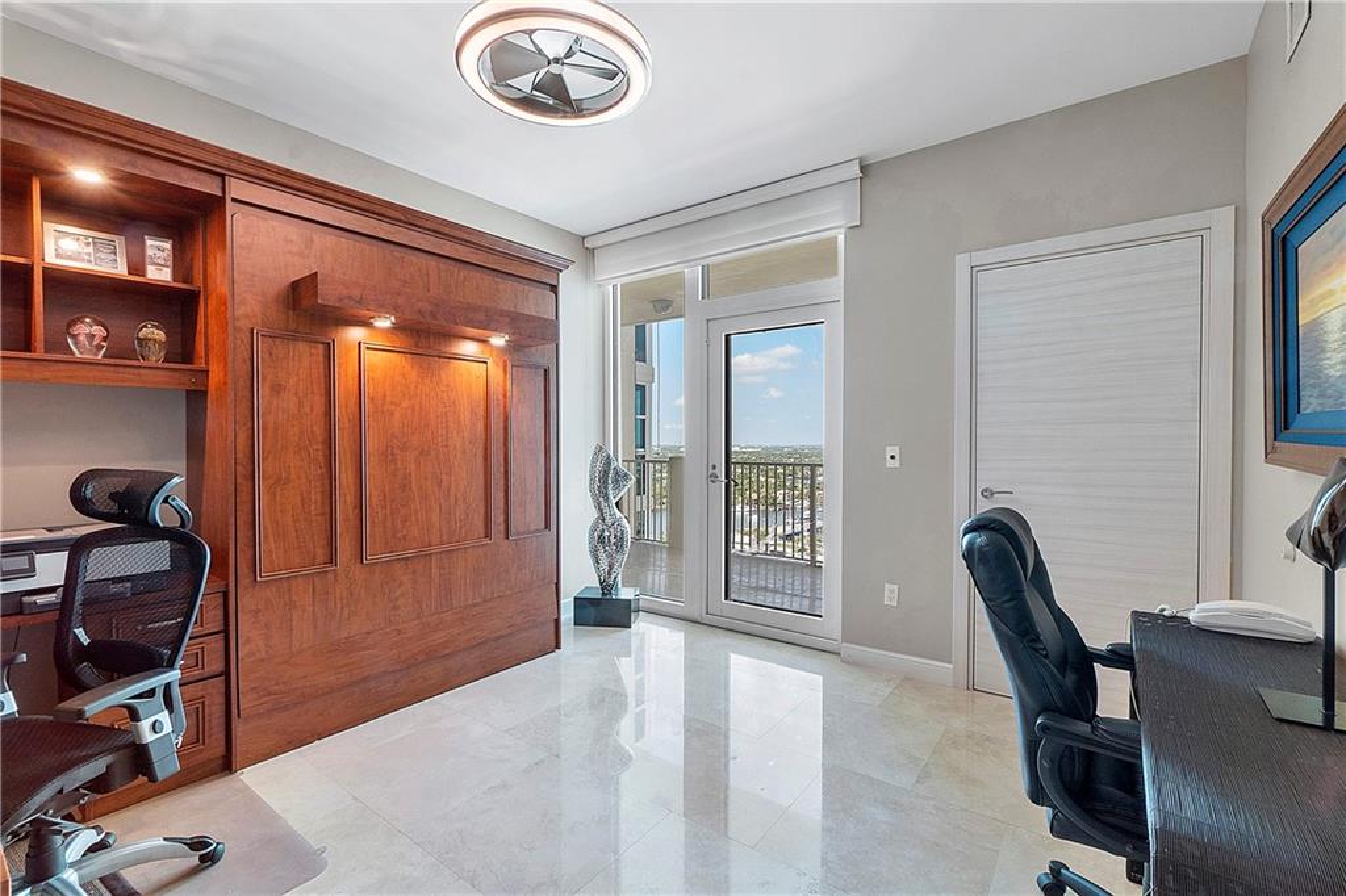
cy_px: 448
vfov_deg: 77.3
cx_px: 673
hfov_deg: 100.4
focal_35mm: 15
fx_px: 561
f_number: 11
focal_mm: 10
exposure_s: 1/5
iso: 160
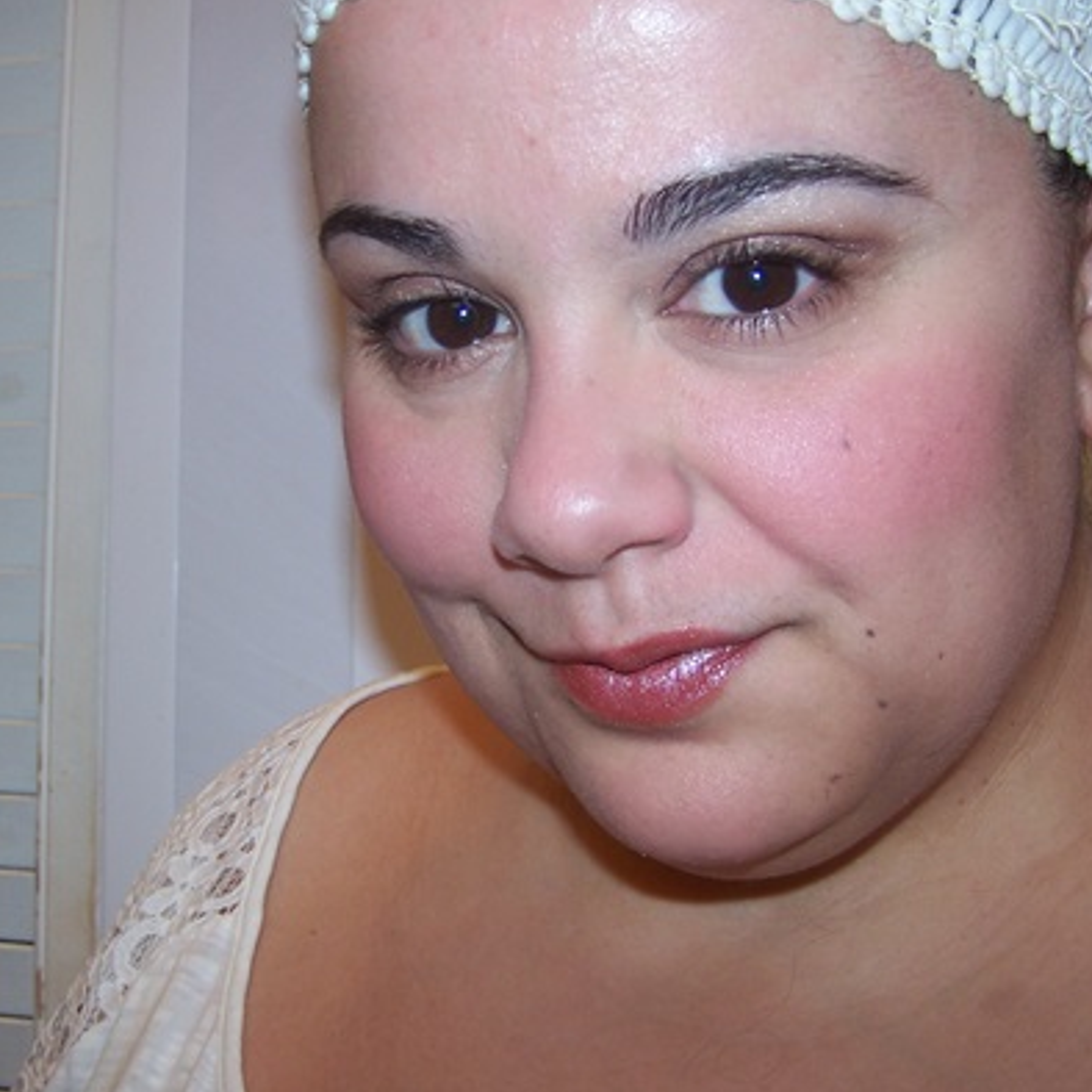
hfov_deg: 32.8
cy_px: 585
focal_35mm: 52
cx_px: 527
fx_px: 1856
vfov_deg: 32.8
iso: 80
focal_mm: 6.3
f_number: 2.8
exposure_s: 1/60
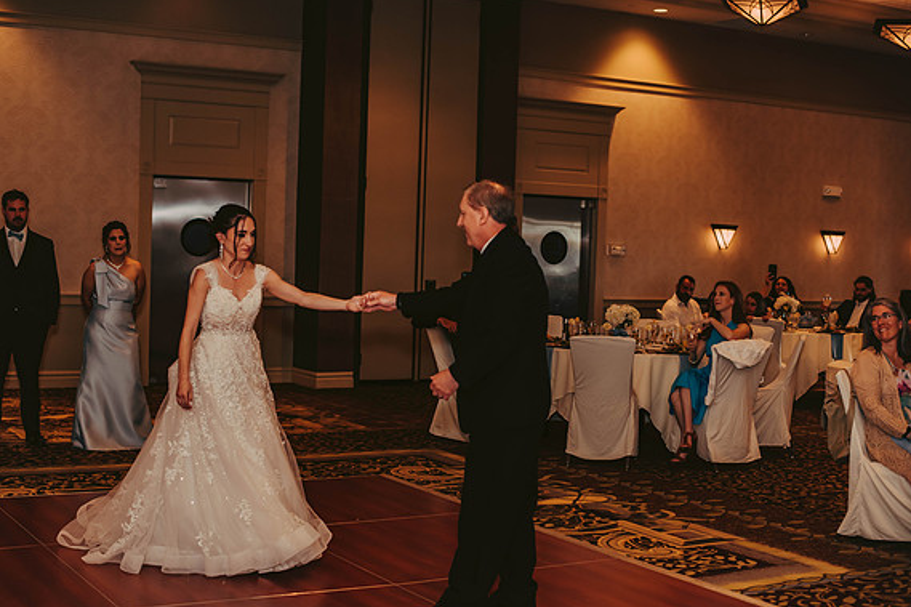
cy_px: 305
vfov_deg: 26.5
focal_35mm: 51
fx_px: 1290
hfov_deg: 38.9
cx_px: 451
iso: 800
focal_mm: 50
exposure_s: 1/125
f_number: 2.5
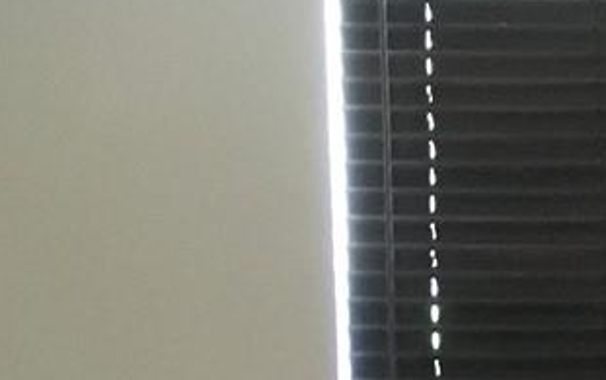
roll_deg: -0.6
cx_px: 1302
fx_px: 2612
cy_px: 785
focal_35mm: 158
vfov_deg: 7.9
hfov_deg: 11.6
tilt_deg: -6.1
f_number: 2.2
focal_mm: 4.15
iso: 250
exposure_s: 1/15
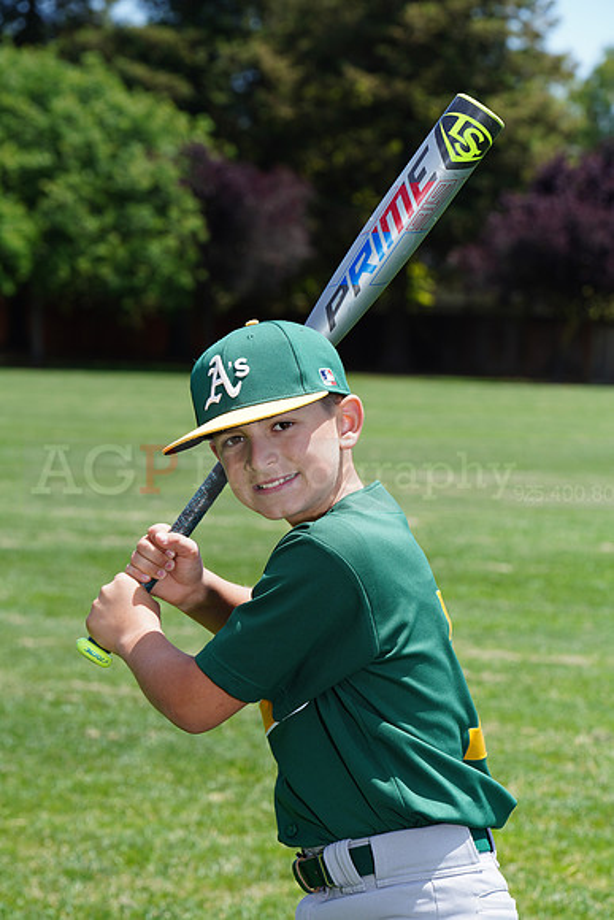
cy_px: 460
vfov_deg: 13.7
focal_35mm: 150
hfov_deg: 9.2
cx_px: 307
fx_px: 3835
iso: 200
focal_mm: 150
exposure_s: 1/200
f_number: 10
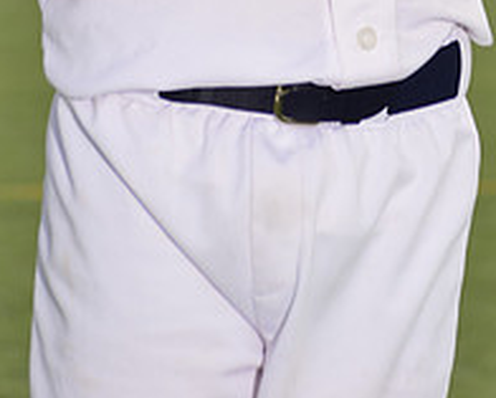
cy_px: -327
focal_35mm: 513
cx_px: 320
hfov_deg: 3.8
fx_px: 7534
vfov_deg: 3.0
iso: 125
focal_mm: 185
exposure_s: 1/200
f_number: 11
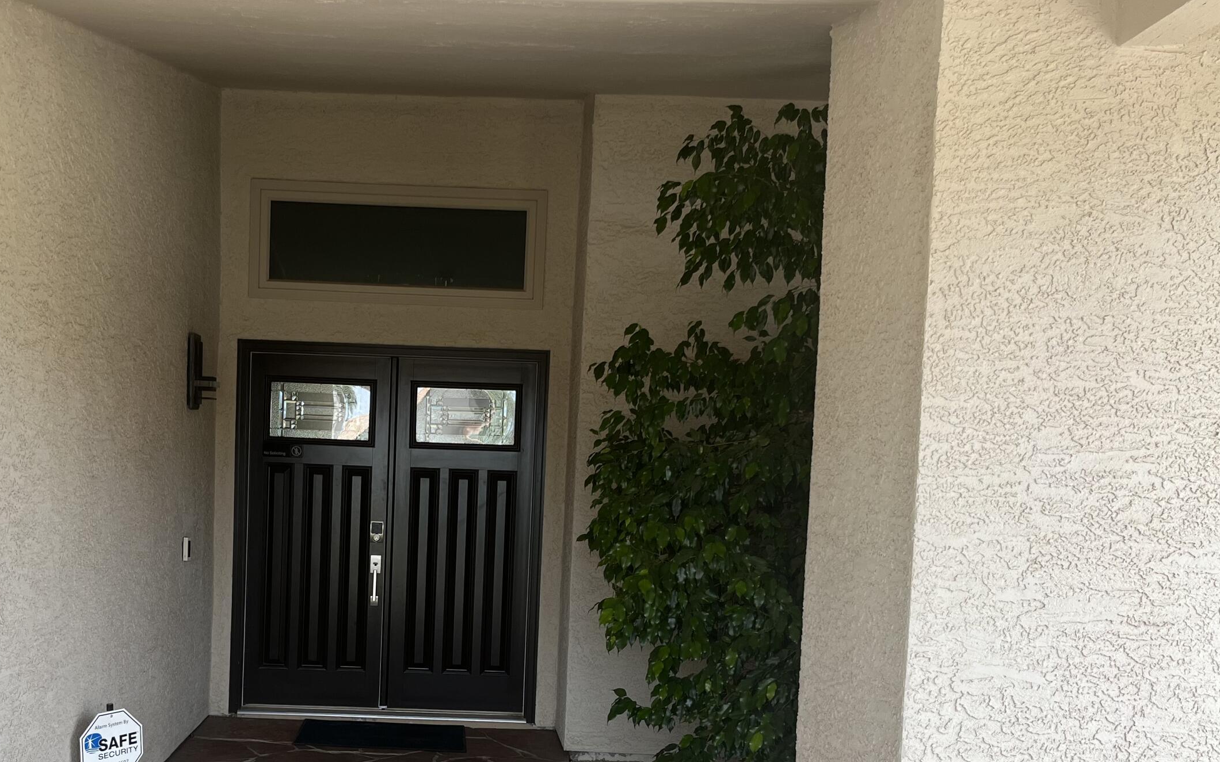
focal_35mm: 39
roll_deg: -2.1
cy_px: 544
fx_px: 1297
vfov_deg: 32.3
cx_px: 449
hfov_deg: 49.8
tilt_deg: -3.2
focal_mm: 5.1
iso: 50
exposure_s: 1/387
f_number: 1.6
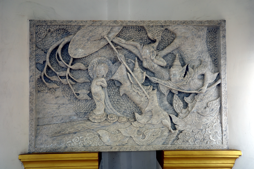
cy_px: 84
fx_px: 282
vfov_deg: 33.4
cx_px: 127
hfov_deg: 48.5
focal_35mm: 40
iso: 100
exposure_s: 1/40
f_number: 2.8
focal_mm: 26
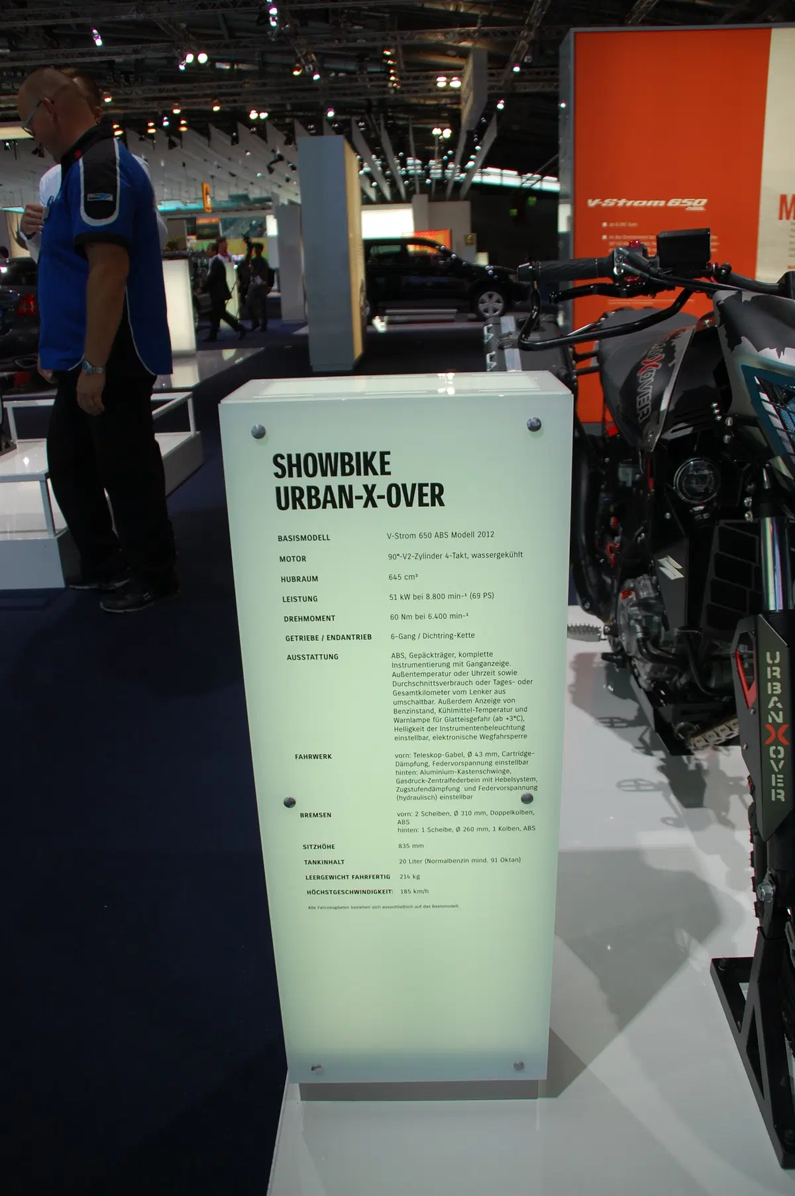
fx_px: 896
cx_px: 398
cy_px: 598
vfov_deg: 67.4
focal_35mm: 27
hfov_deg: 47.8
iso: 200
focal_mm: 18
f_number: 5.6
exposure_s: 1/125
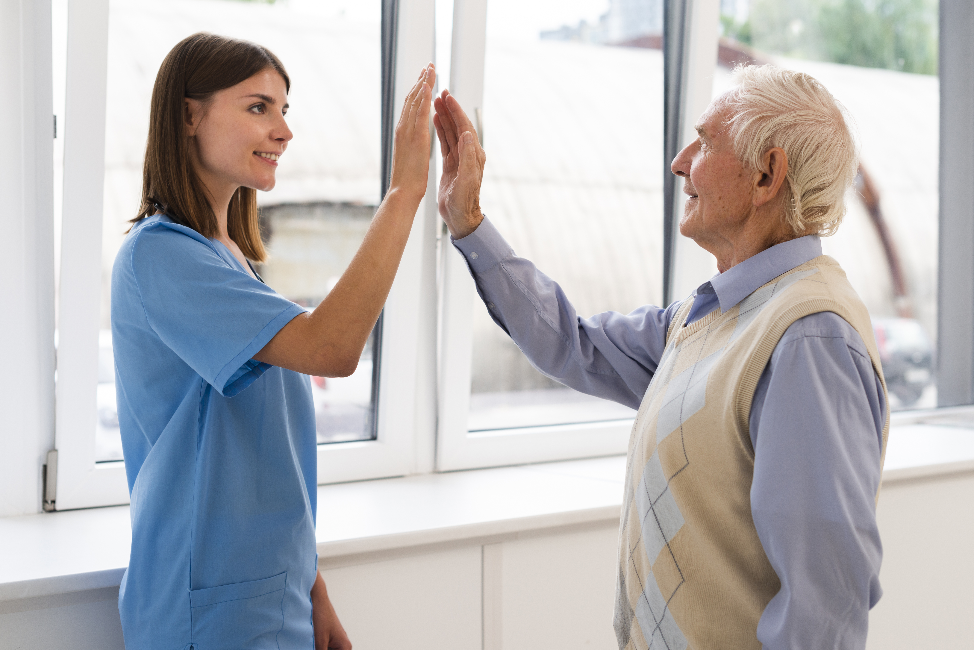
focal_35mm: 50
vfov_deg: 27.0
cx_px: 487
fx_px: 1353
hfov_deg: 39.6
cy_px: 325
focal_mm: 50
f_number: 3.5
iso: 250
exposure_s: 1/160
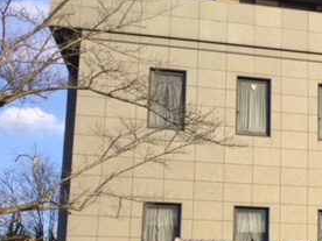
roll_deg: +0.5
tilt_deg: +9.5
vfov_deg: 19.9
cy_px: 239
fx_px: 670
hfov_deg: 24.8
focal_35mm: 72
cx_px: 370
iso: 25
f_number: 2.4
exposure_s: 1/646
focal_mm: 3.3
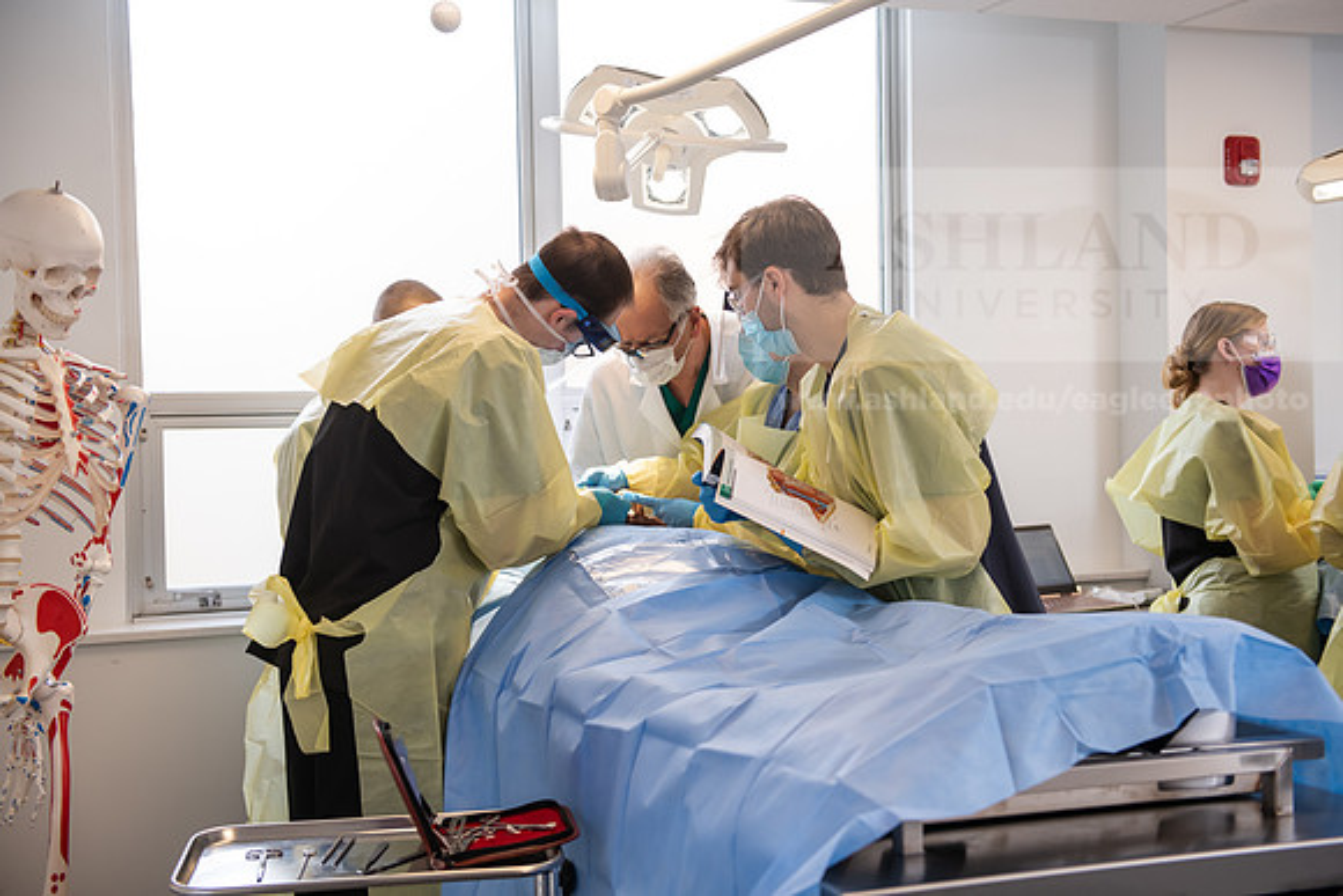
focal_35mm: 48
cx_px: 672
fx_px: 1791
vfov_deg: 28.1
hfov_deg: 41.1
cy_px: 448
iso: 500
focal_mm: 48
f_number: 3.5
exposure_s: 1/200
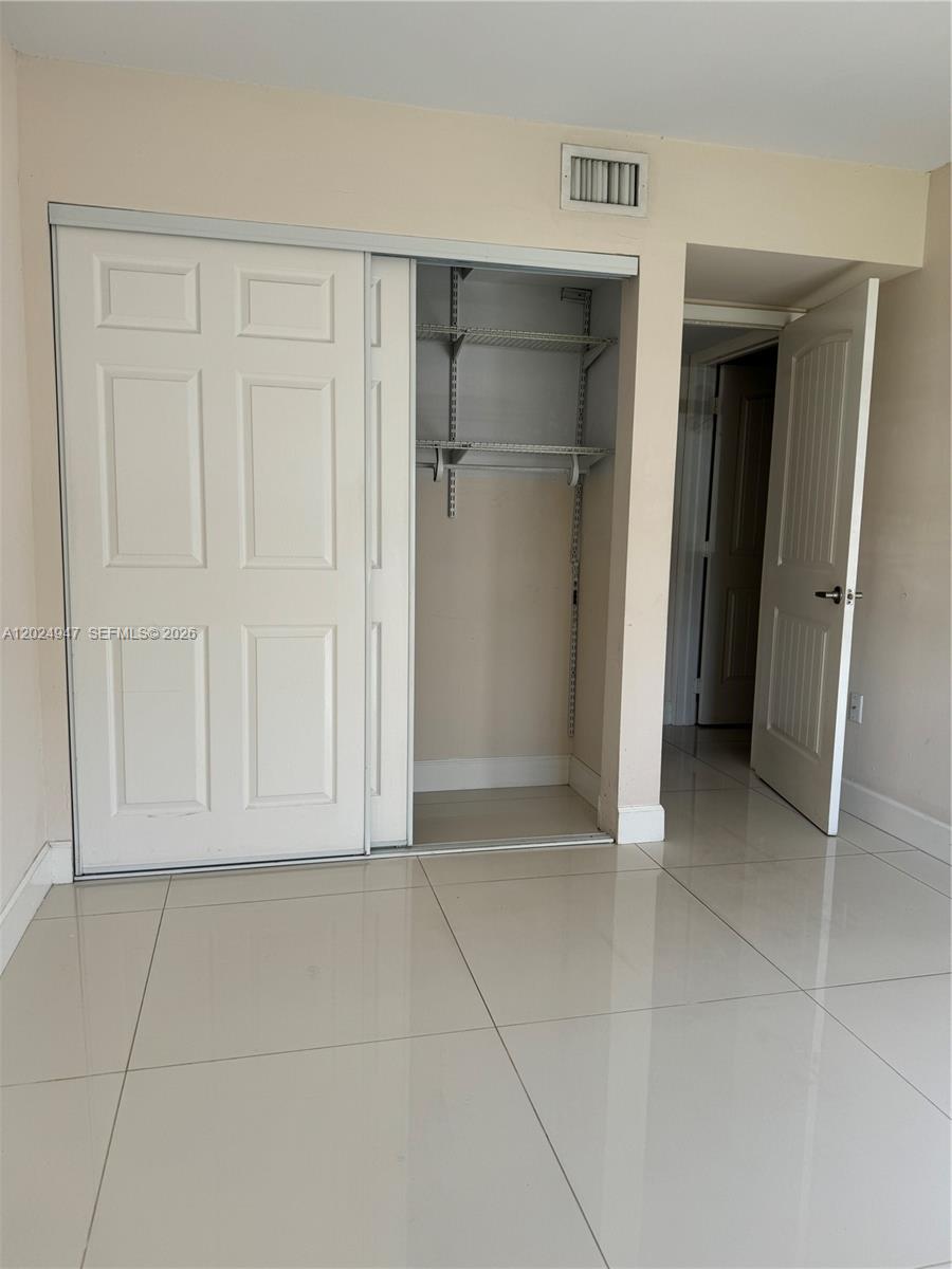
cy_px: 634
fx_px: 880
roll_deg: -1.4
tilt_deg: -7.4
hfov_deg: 56.8
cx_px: 476
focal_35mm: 24
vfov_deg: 71.6
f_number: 1.78
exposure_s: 1/238
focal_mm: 6.76
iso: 64
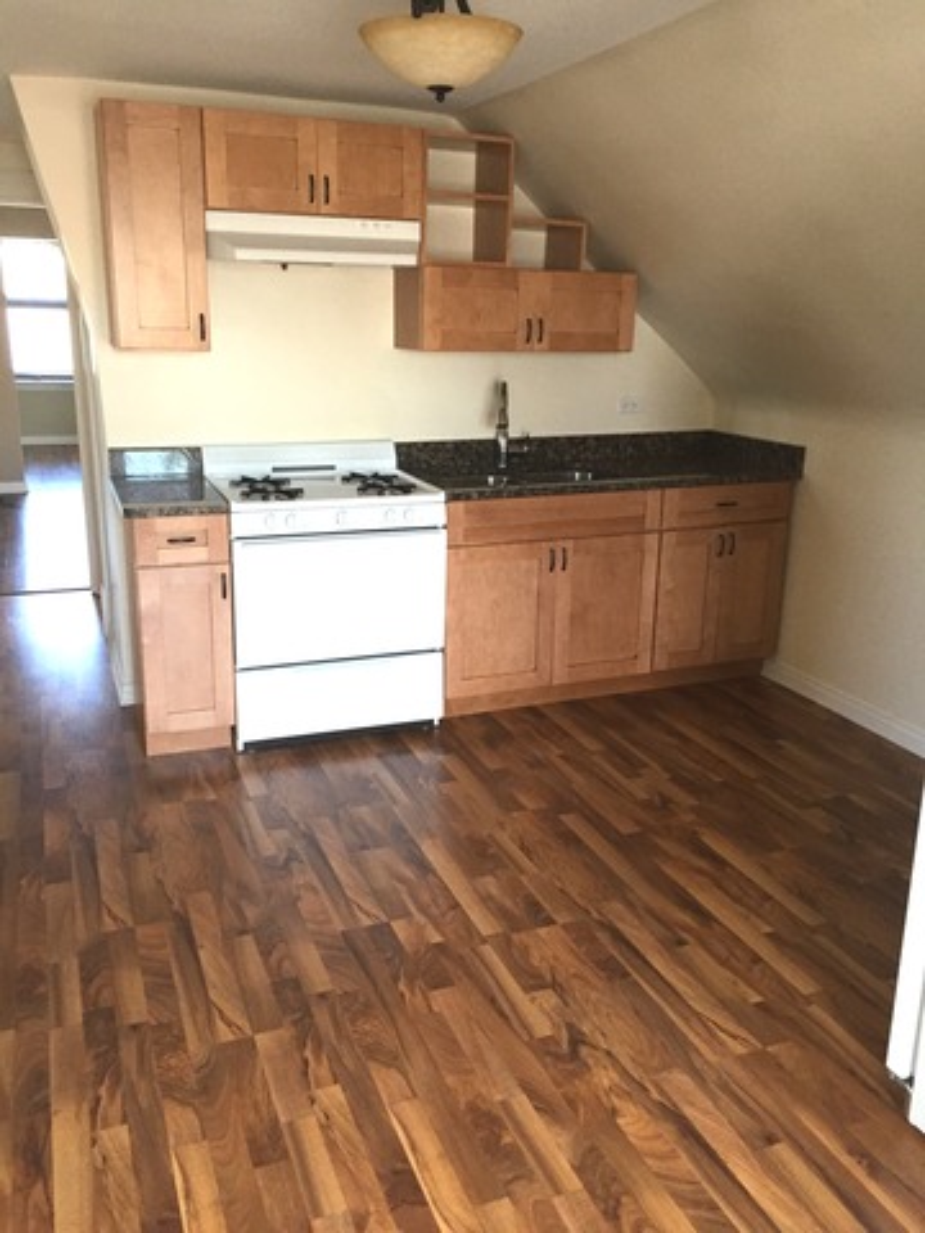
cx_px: 462
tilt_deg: -15.3
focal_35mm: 29
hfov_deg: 48.2
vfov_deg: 61.7
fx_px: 1033
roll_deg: -1.2
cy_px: 616
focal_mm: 4.15
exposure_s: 1/30
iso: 50
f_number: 2.2
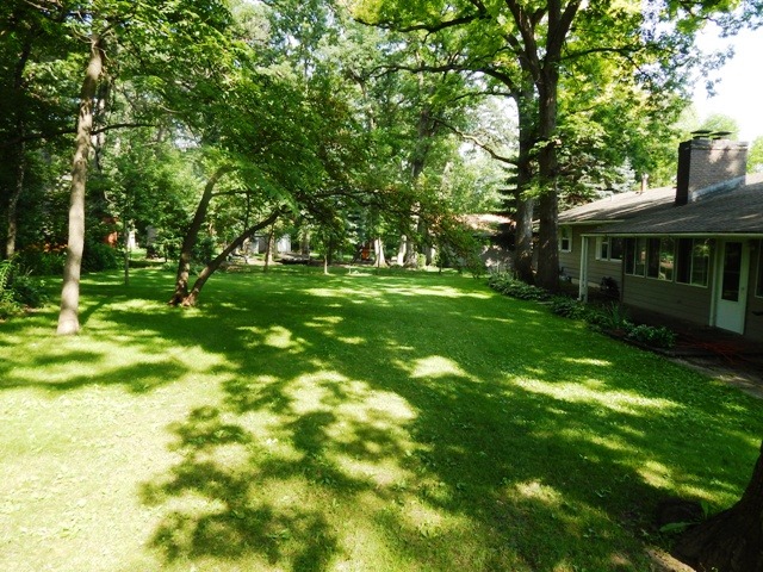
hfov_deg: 73.9
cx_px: 382
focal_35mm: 23
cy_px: 286
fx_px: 507
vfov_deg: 58.9
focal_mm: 4
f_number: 3
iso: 125
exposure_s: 1/250
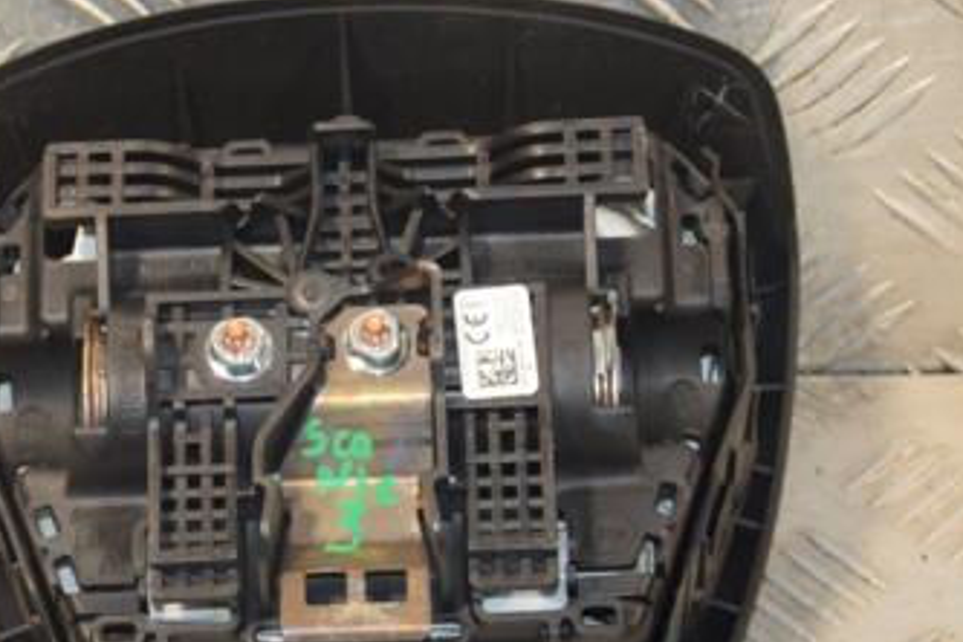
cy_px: 416
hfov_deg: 15.1
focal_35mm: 135
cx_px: 249
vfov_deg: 10.2
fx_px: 3611
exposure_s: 1/200
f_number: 5.6
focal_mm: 50
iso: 800
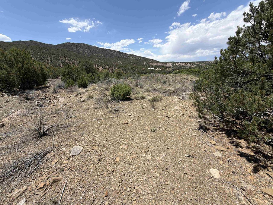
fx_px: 110
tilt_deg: -19.3
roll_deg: +3.0
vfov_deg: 85.7
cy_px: 102
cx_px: 136
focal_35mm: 14
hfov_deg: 102.1
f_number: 2.2
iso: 20
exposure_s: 1/901
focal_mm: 2.22
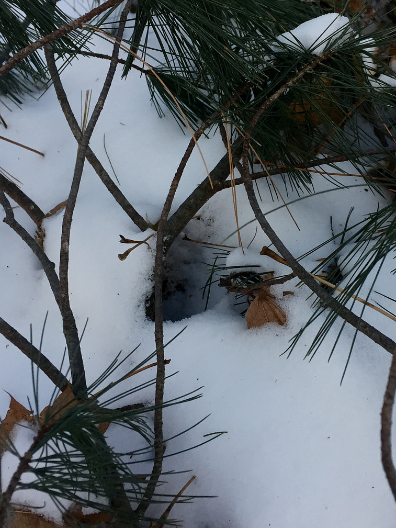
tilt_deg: -39.7
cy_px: 223
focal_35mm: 46
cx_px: 265
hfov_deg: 31.3
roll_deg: +5.3
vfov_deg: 41.1
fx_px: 701
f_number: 2.2
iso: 32
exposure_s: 1/30
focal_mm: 4.15
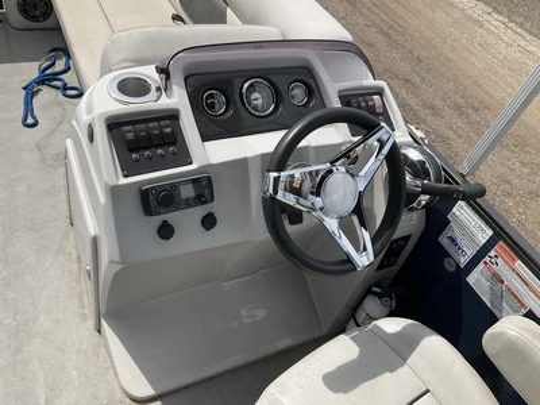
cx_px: 270
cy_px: 202
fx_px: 452
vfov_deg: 48.2
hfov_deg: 61.7
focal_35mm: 29
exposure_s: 1/1675
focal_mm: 3
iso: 25
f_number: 1.8
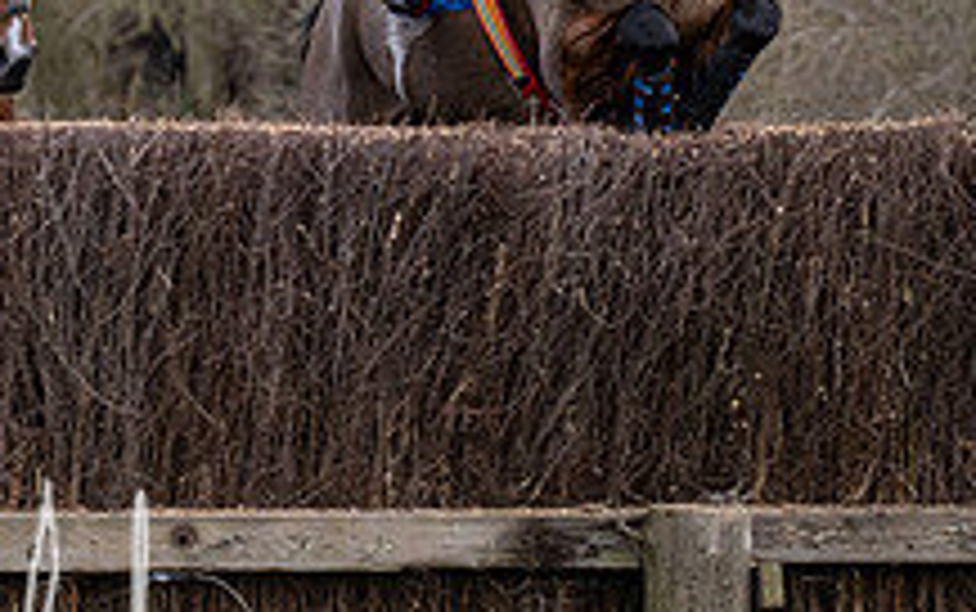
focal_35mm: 463
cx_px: -270
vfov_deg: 2.8
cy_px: -27
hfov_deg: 4.5
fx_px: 12325
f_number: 4
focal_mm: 98
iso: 800
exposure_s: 1/1250
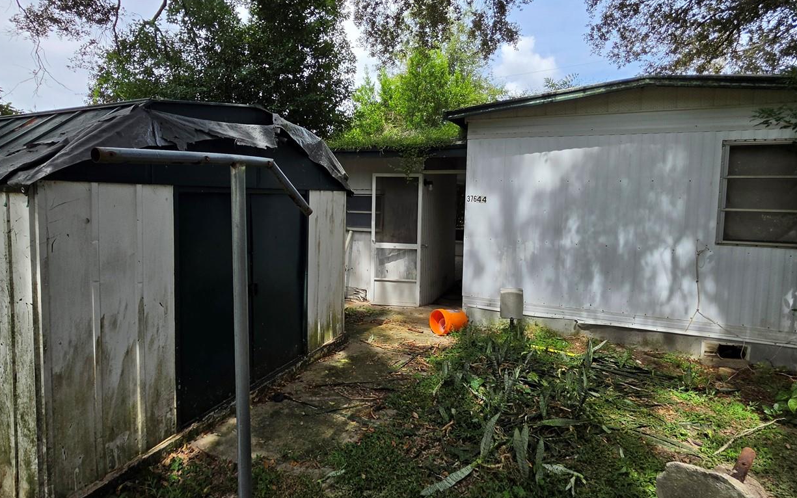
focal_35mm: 18
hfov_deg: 90.9
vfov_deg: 64.9
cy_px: 224
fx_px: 391
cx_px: 366
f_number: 1.9
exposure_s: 1/1493
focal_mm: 2.2
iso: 40
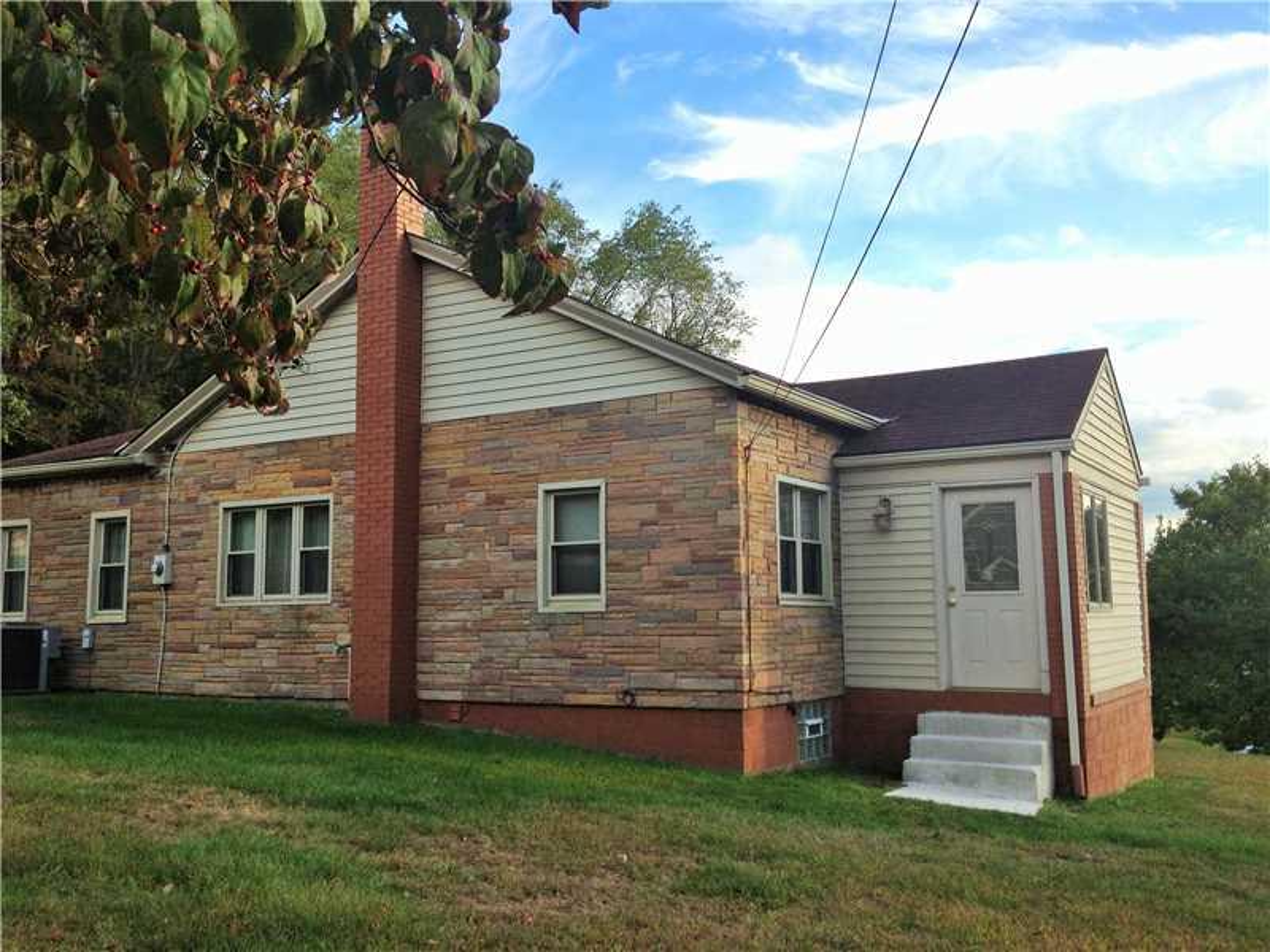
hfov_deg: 52.6
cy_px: 476
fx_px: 1284
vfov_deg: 40.7
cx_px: 635
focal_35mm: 35
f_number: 2.4
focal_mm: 4.28
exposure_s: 1/456
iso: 50
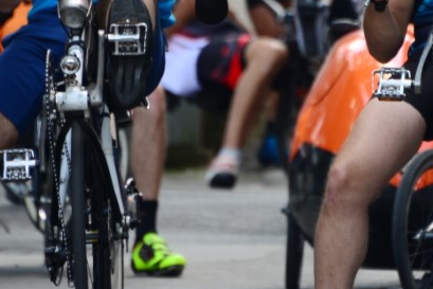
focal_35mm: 1186
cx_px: 387
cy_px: 23
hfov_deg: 1.7
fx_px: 14269
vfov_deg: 1.2
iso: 100
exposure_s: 1/80
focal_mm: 300
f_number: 5.6
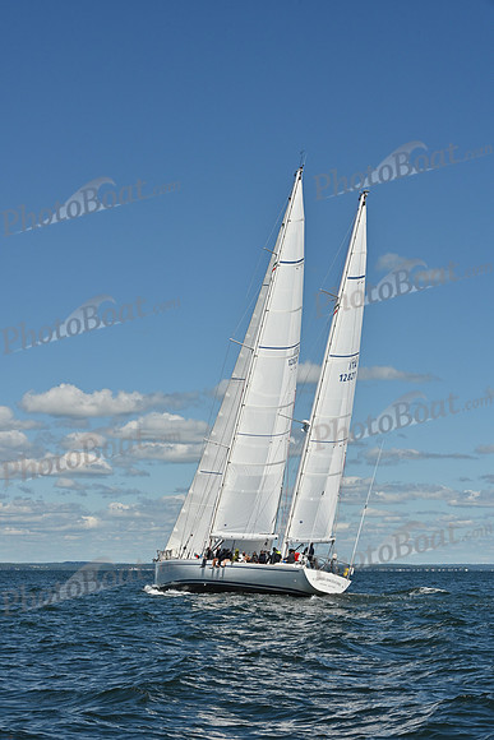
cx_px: 247
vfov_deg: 28.8
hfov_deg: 19.5
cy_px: 370
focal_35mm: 70
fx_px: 1440
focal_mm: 70
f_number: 14
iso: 320
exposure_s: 1/800
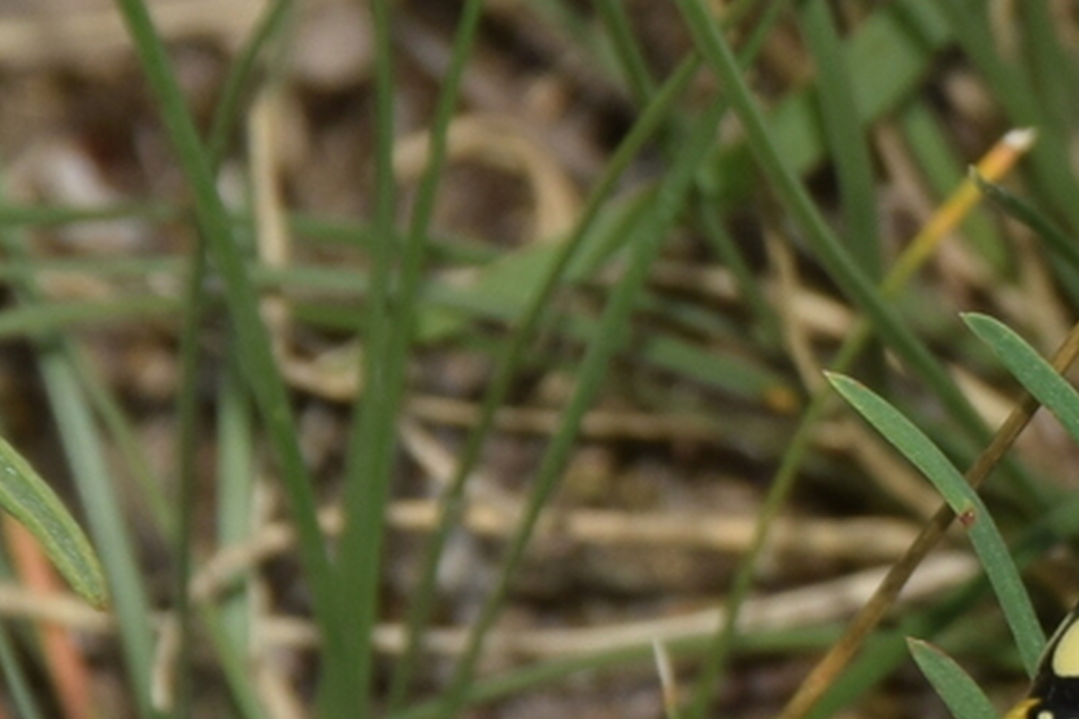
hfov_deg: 3.9
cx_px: 1292
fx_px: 15788
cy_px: 567
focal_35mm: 527
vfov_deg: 2.6
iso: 100
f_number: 13
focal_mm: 140
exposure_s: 1/160
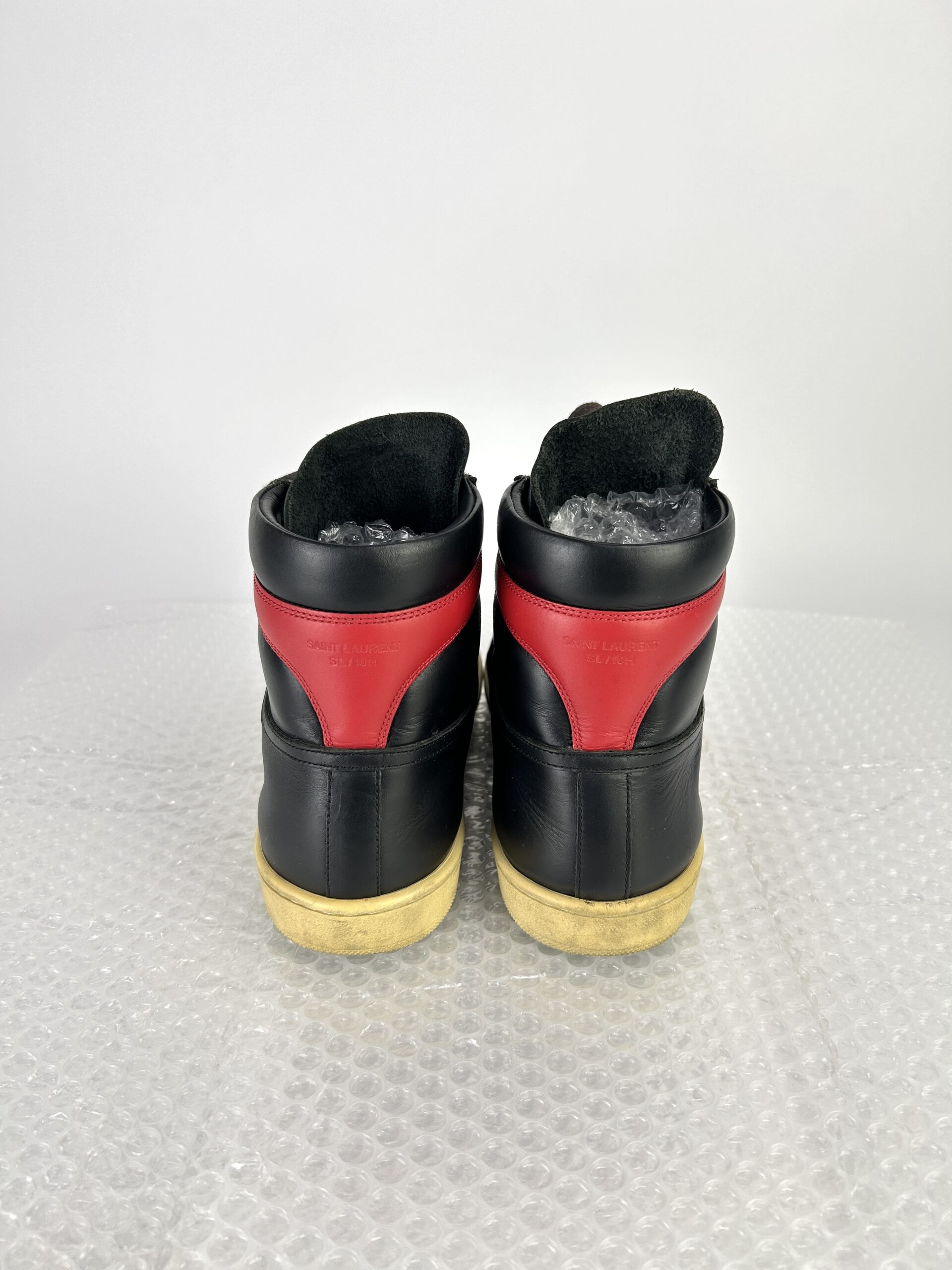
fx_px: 953
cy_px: 635
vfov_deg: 67.3
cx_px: 476
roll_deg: -1.3
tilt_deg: -22.7
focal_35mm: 26
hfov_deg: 53.1
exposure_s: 1/177
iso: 40
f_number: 1.5
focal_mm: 5.7
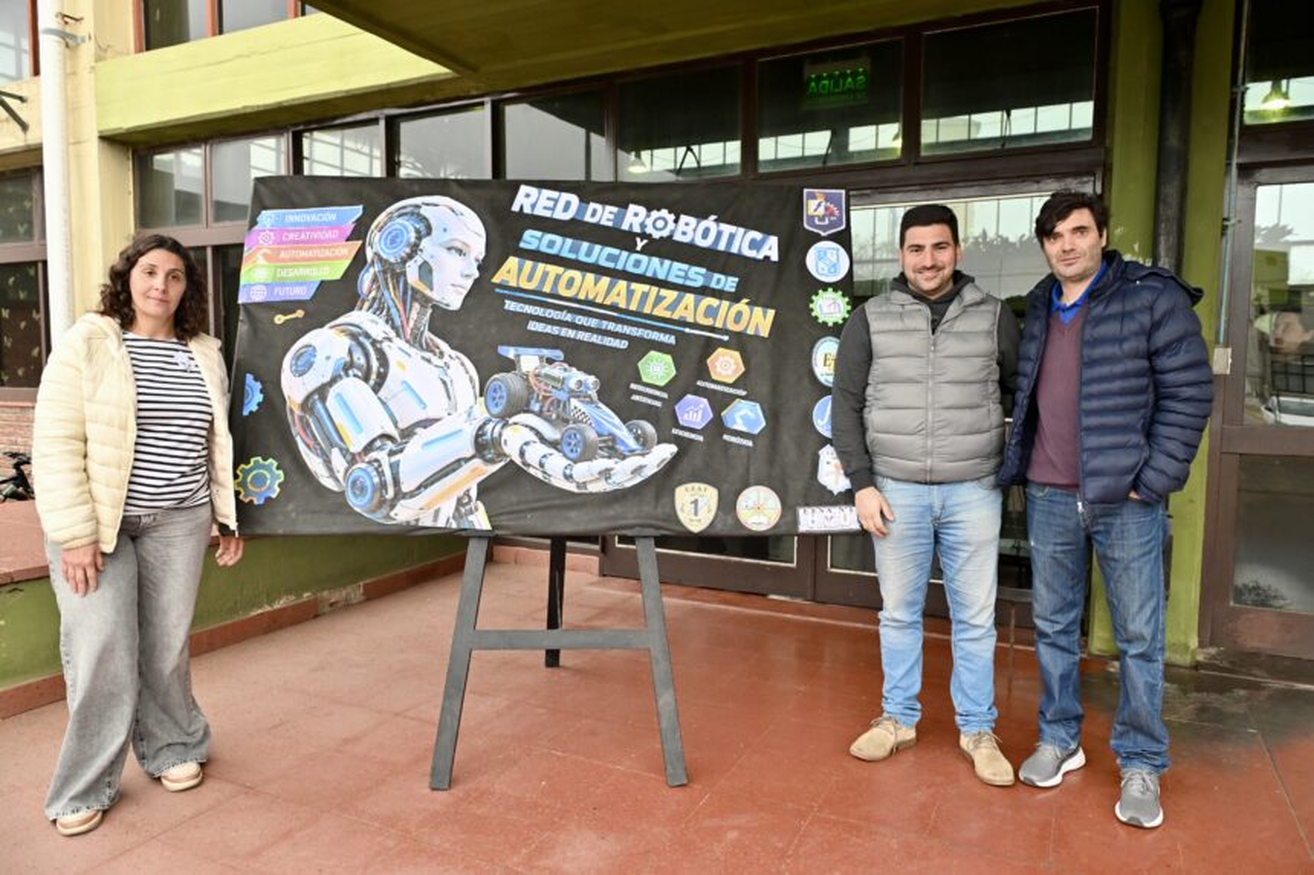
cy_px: 438
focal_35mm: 24
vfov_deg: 53.1
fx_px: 876
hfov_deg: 73.8
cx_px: 657
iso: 800
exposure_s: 1/200
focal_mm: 24
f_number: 4
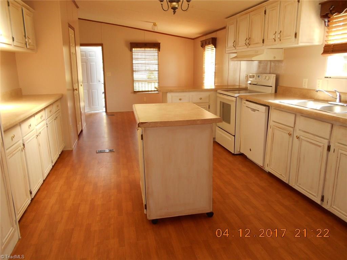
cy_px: 130
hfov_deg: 67.3
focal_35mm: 26
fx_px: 261
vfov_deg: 53.1
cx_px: 174
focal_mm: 4.6
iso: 125
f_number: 3.2
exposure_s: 1/30
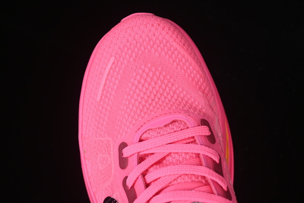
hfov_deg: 27.0
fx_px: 633
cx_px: 152
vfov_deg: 18.2
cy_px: 102
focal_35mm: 75
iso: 160
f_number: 7.1
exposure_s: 1/80
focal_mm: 50
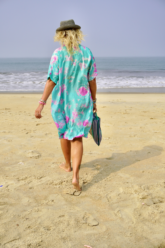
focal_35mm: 45
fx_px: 309
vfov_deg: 43.6
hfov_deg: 29.9
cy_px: 124
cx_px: 82
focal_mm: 30
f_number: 5
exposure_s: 1/1000
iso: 100
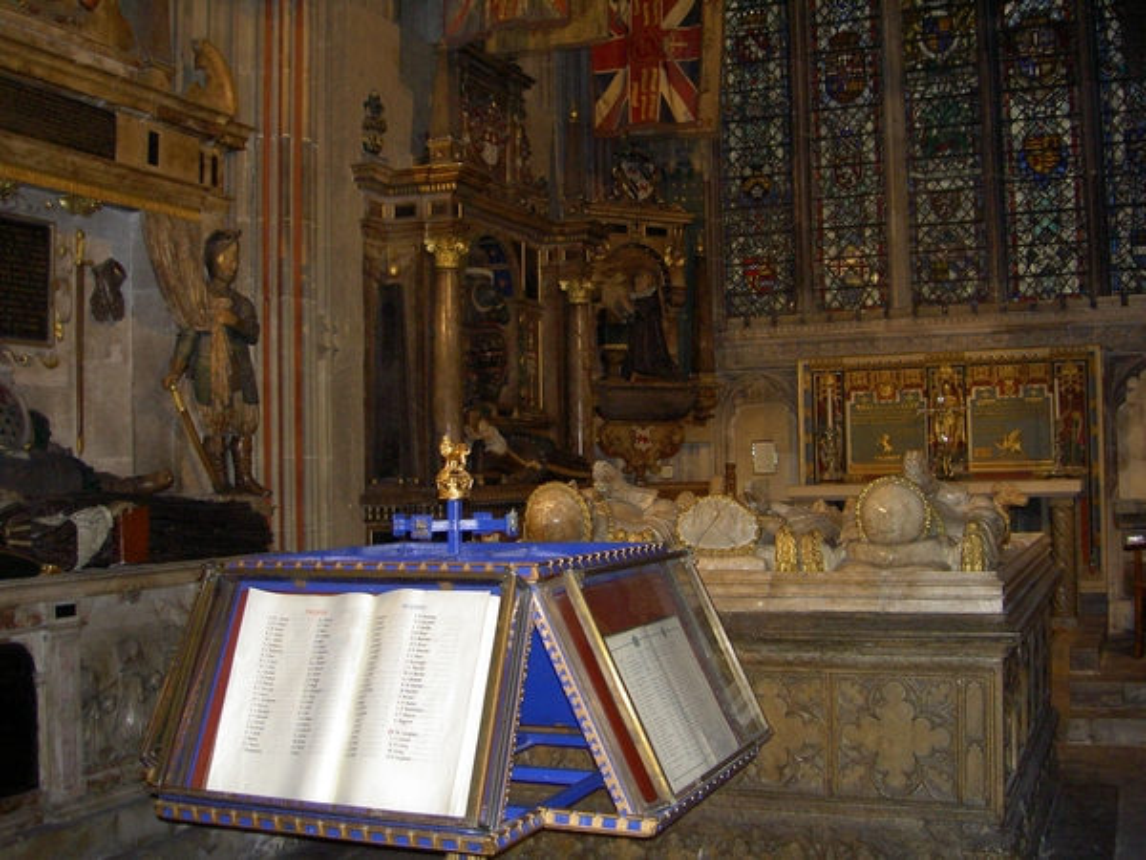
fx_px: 1291
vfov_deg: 36.8
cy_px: 430
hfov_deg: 47.9
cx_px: 573
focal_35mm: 39
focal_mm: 8
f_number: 2.8
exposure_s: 1/60
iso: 200
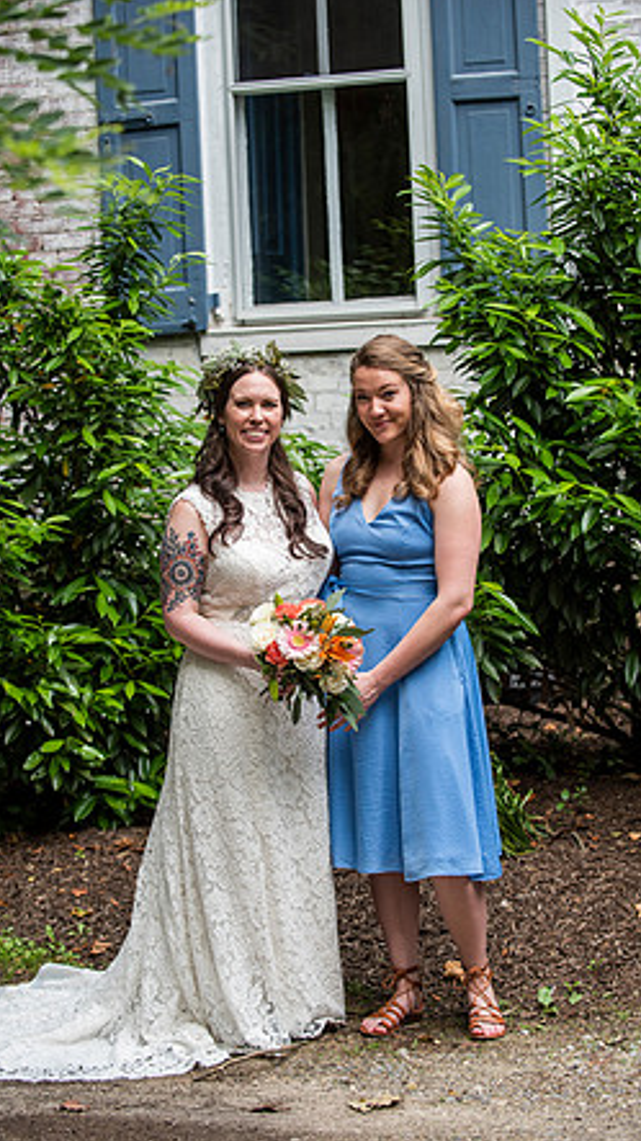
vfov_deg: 25.6
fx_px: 2509
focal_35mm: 83
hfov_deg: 14.6
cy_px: 567
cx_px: 332
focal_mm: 78
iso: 640
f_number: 3.5
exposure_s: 1/1250
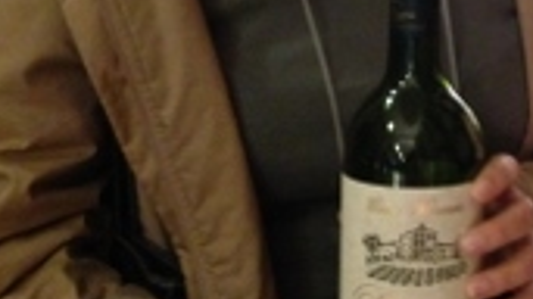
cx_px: 399
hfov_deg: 25.0
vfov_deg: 14.0
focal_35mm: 84
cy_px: -37
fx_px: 1187
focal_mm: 4.12
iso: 800
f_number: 2.4
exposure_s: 1/15
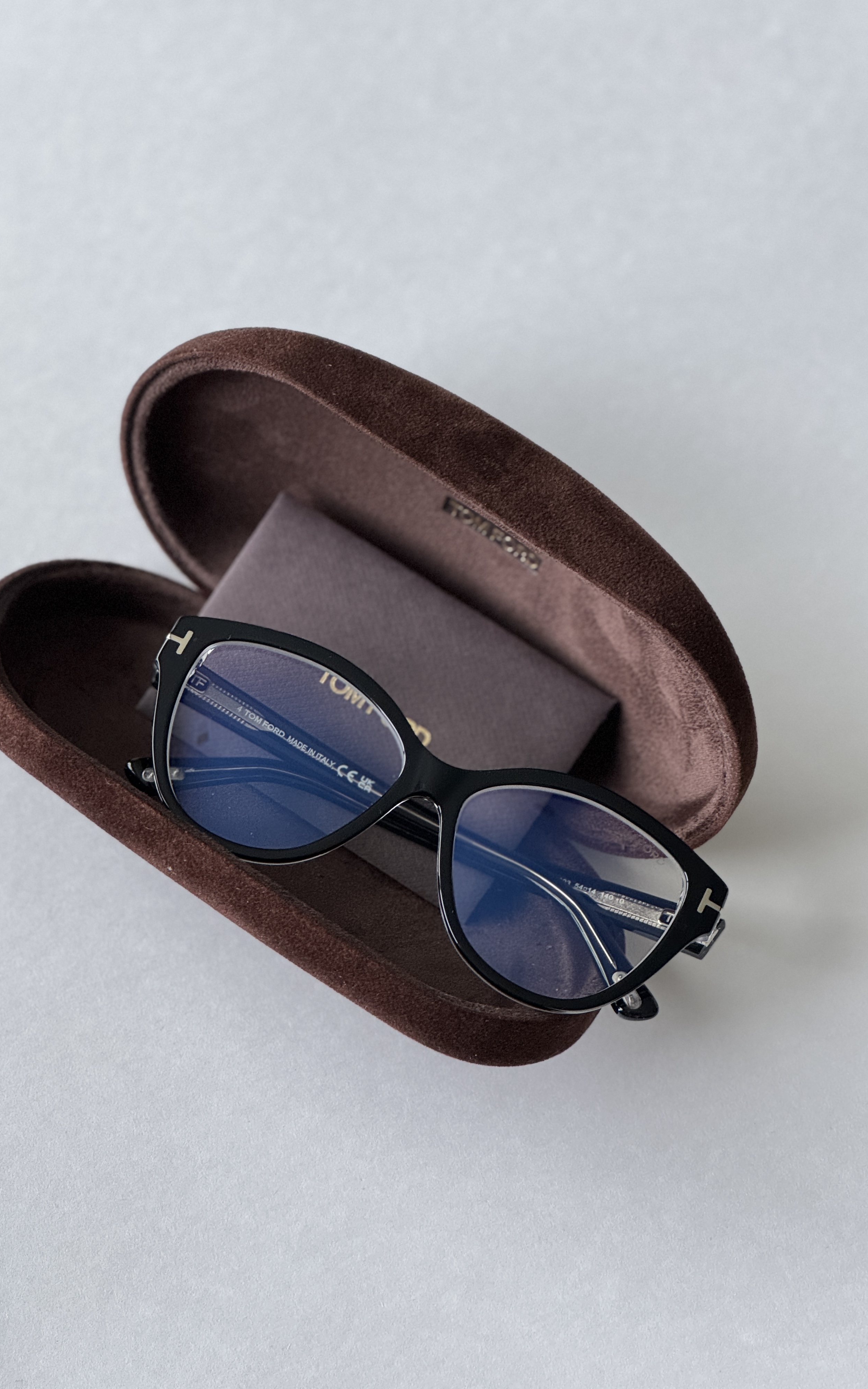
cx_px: 360
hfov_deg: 15.9
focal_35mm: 82
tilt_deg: -67.7
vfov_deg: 25.2
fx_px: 3104
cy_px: 692
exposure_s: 1/60
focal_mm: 9
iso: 400
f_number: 2.8
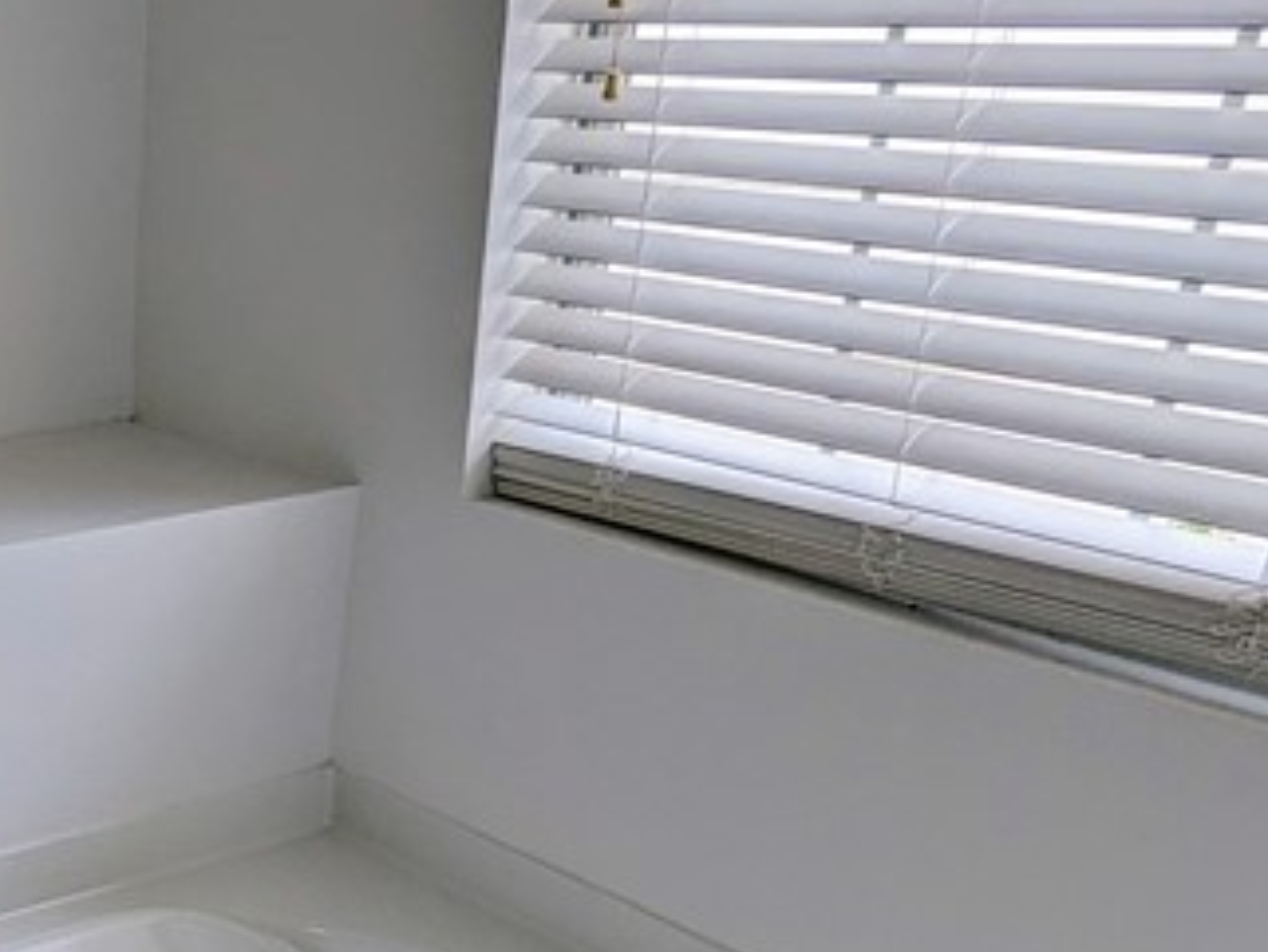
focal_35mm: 51
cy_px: 715
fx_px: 1869
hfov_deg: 32.2
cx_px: -182
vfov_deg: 28.2
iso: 40
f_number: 2.2
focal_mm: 2.35
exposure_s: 1/120
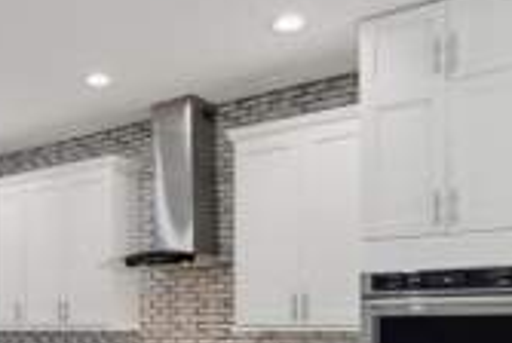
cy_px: 345
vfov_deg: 27.6
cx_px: 150
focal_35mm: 46
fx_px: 655
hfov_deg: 41.8
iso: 800
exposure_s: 1/80
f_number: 4.5
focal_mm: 16
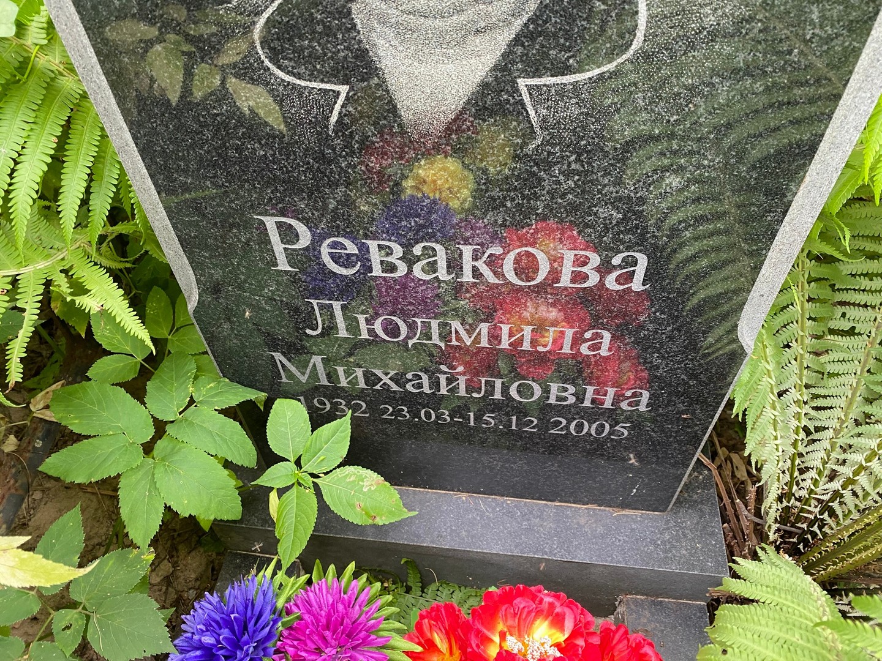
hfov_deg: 67.3
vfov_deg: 53.1
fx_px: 662
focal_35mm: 26
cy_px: 330
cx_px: 441
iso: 160
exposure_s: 1/60
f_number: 1.8
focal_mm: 4.25
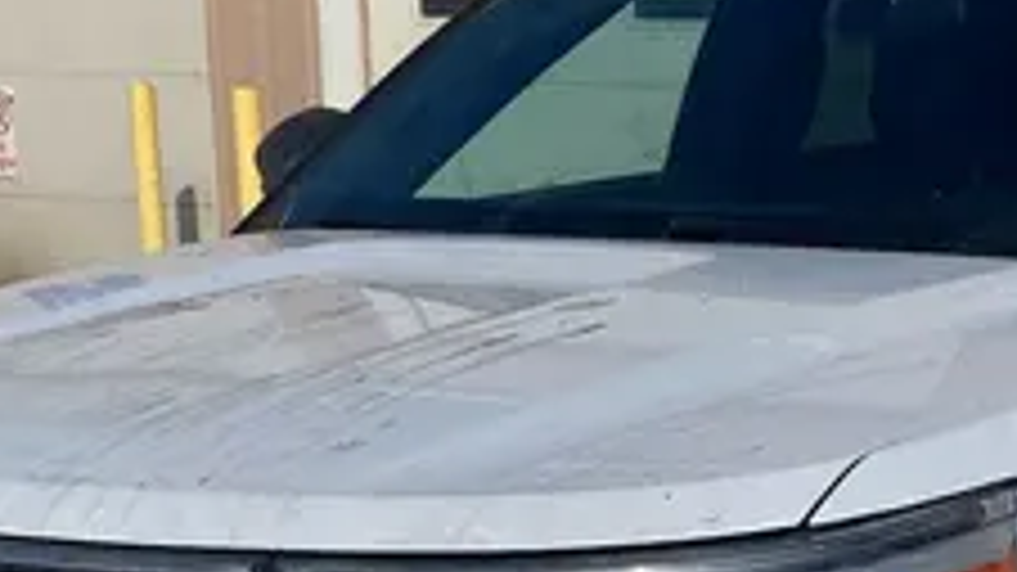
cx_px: 837
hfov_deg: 22.8
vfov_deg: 12.7
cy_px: 772
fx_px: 2480
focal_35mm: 92
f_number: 1.8
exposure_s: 1/12658
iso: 32
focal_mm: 4.25
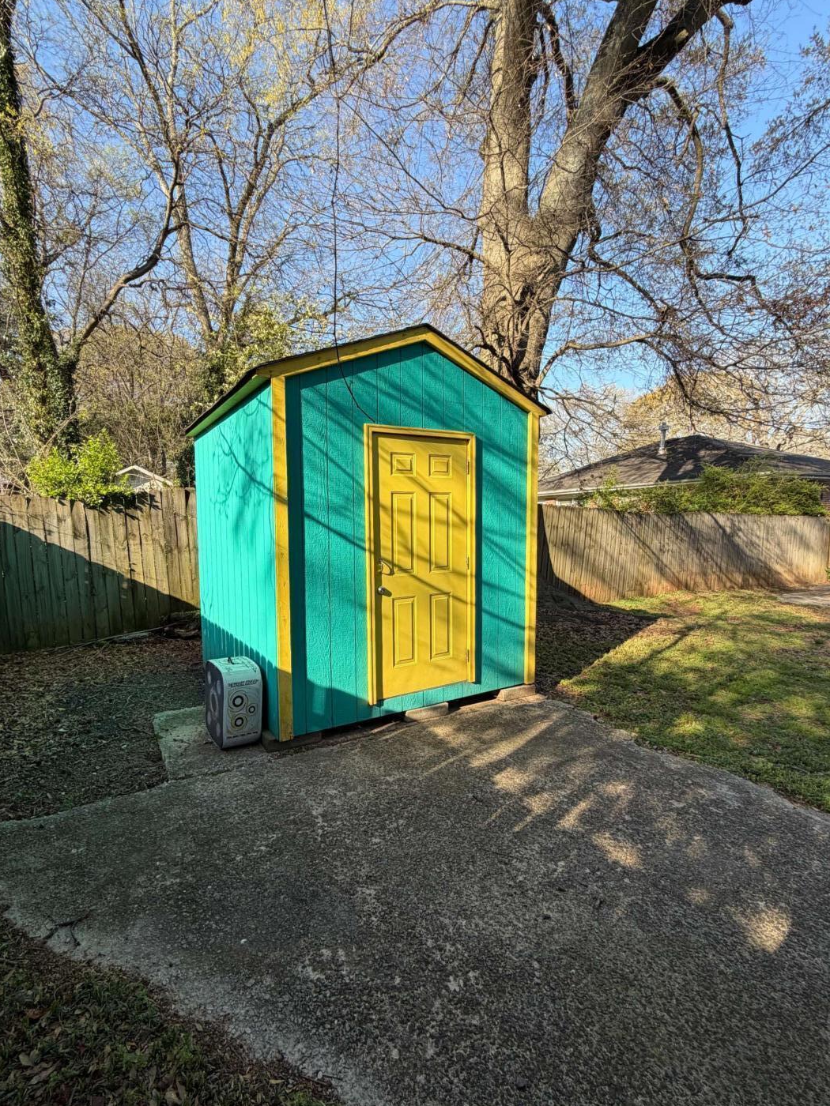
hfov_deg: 77.8
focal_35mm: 16
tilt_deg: -4.1
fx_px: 512
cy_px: 565
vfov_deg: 94.5
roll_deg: +1.1
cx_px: 369
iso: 50
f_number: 2.2
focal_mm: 2.22
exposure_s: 1/502
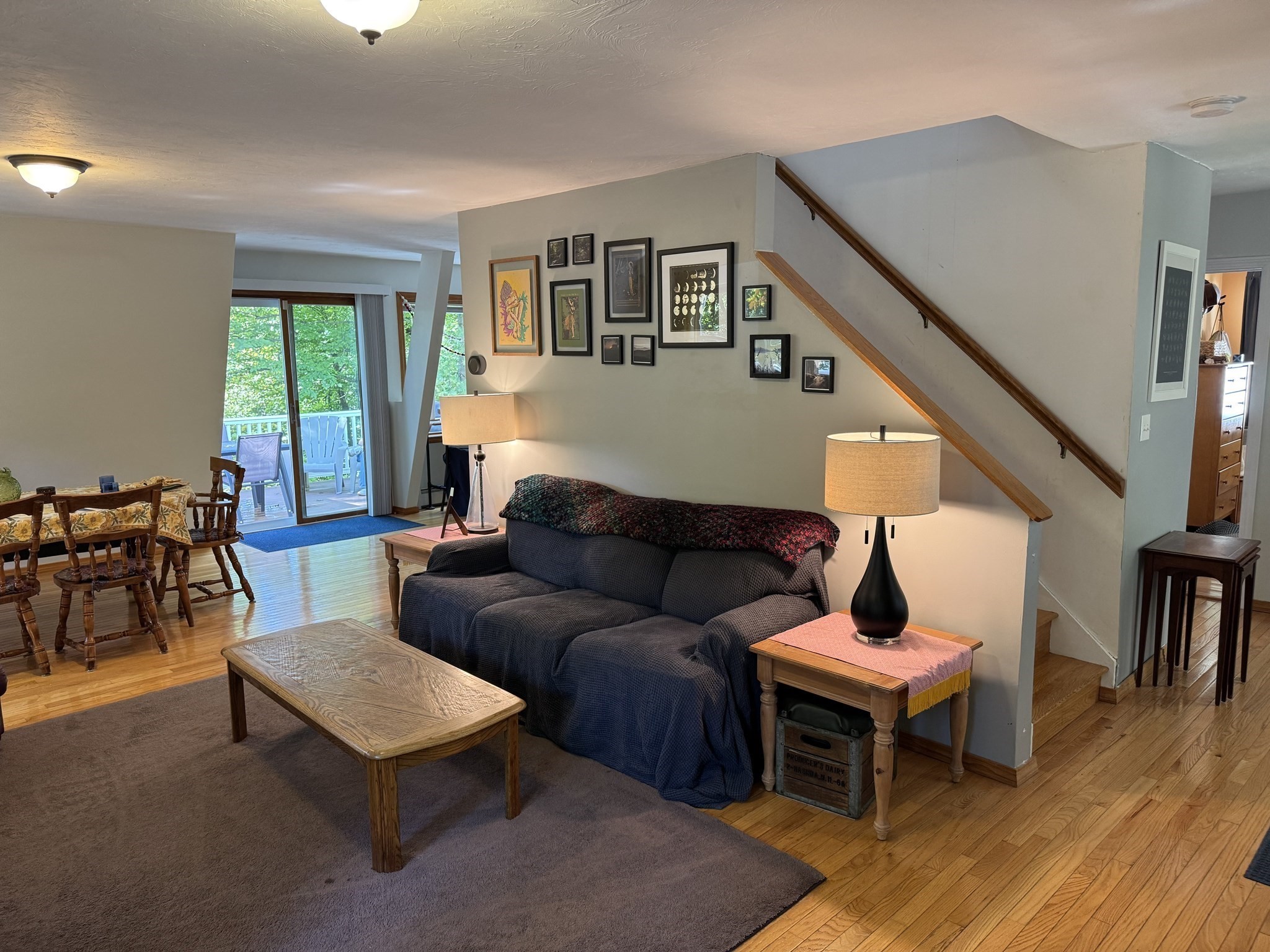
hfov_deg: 71.6
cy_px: 476
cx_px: 635
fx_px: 881
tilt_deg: -8.7
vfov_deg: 56.8
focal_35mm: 24
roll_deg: -0.1
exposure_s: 1/60
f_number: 1.78
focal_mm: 6.76
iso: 200
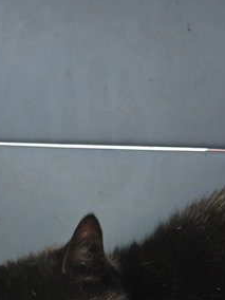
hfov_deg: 27.0
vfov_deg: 33.3
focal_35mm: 54
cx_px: 97
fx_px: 468
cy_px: 282
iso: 1600
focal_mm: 6.3
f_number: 1.7
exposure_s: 1/20
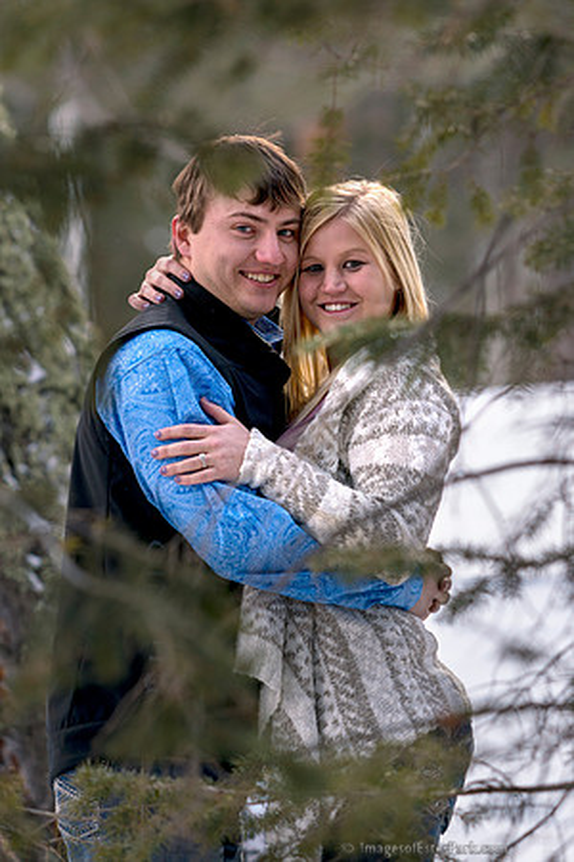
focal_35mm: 200
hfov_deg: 6.9
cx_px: 287
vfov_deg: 10.3
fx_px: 4783
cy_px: 431
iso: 250
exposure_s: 1/125
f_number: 4
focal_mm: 200
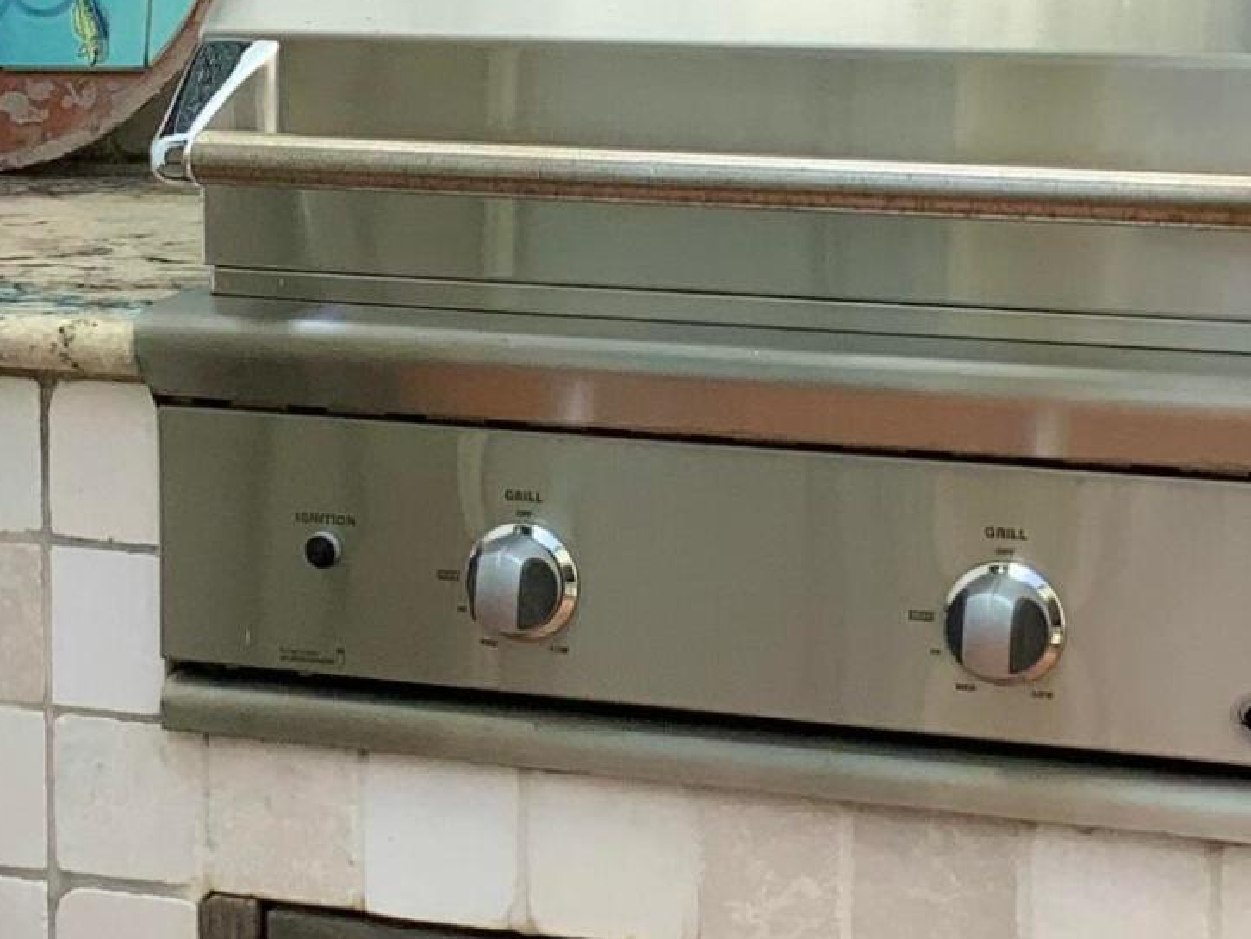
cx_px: 457
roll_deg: +1.4
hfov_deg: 17.1
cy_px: 265
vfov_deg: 12.9
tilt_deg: -6.5
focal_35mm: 115
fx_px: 4157
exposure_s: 1/691
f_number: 1.8
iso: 16
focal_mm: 3
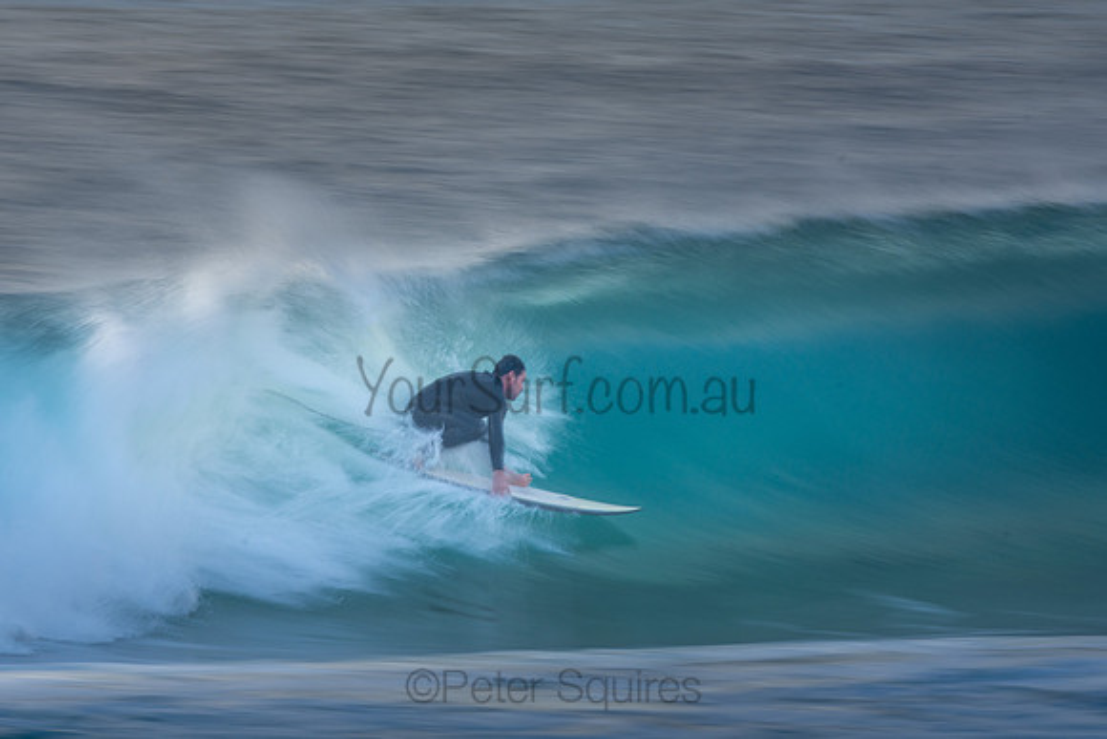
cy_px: 318
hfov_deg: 2.4
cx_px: 558
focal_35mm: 864
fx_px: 26583
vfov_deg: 1.6
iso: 100
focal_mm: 500
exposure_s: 1/20
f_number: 20
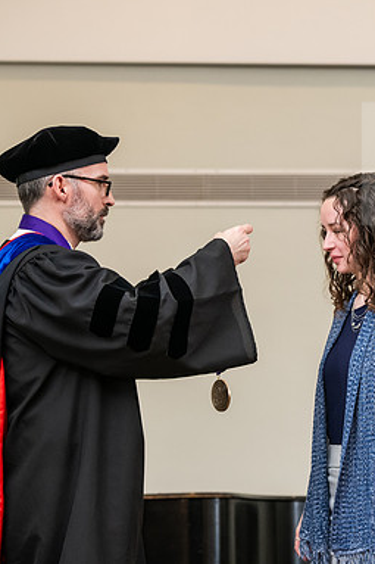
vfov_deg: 14.3
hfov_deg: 9.5
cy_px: 281
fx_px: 2252
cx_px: 318
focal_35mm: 144
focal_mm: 95
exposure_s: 1/200
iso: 1600
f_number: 4.5
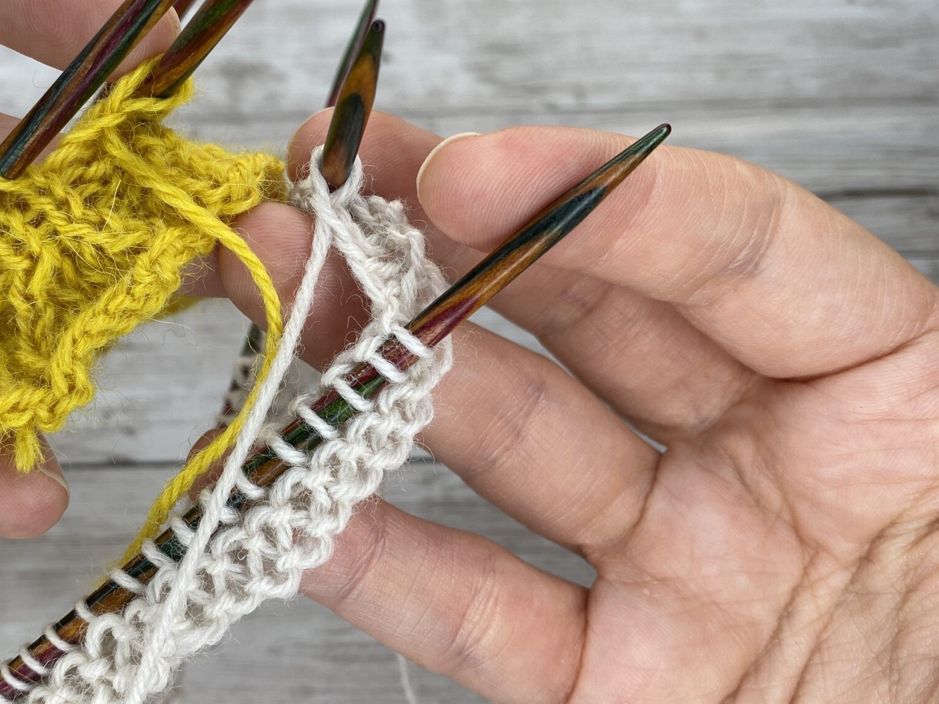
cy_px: 270
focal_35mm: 42
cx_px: 299
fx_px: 1139
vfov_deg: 34.2
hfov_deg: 44.0
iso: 40
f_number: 1.8
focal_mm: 4.25
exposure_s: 1/122
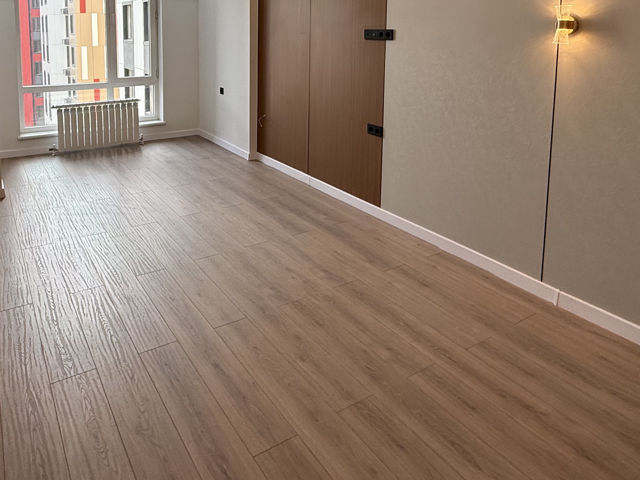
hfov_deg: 66.1
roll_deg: -2.0
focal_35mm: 26
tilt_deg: -1.3
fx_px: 481
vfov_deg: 48.8
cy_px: 71
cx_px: 233
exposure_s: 1/153
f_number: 2.2
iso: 64
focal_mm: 2.22
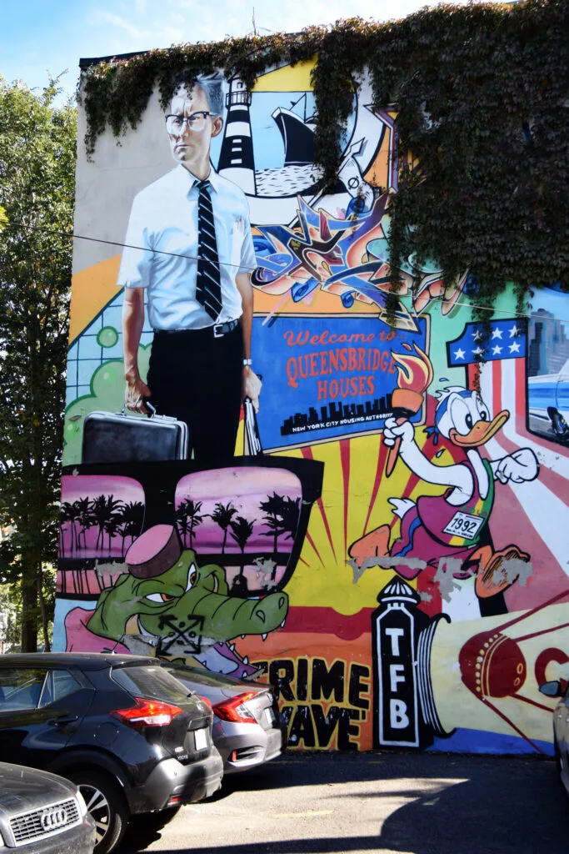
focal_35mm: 44
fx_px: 1031
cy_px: 427
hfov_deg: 30.9
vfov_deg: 45.0
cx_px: 284
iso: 400
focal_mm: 29
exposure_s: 1/200
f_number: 7.1
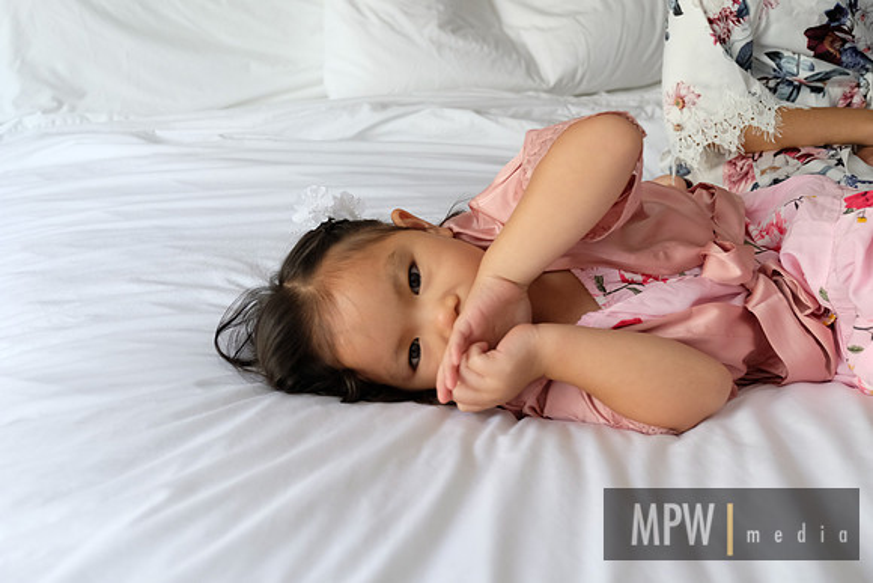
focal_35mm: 31
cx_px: 436
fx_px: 752
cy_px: 292
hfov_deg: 60.3
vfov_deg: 42.3
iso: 2000
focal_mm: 20.6
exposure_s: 1/160
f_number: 2.8
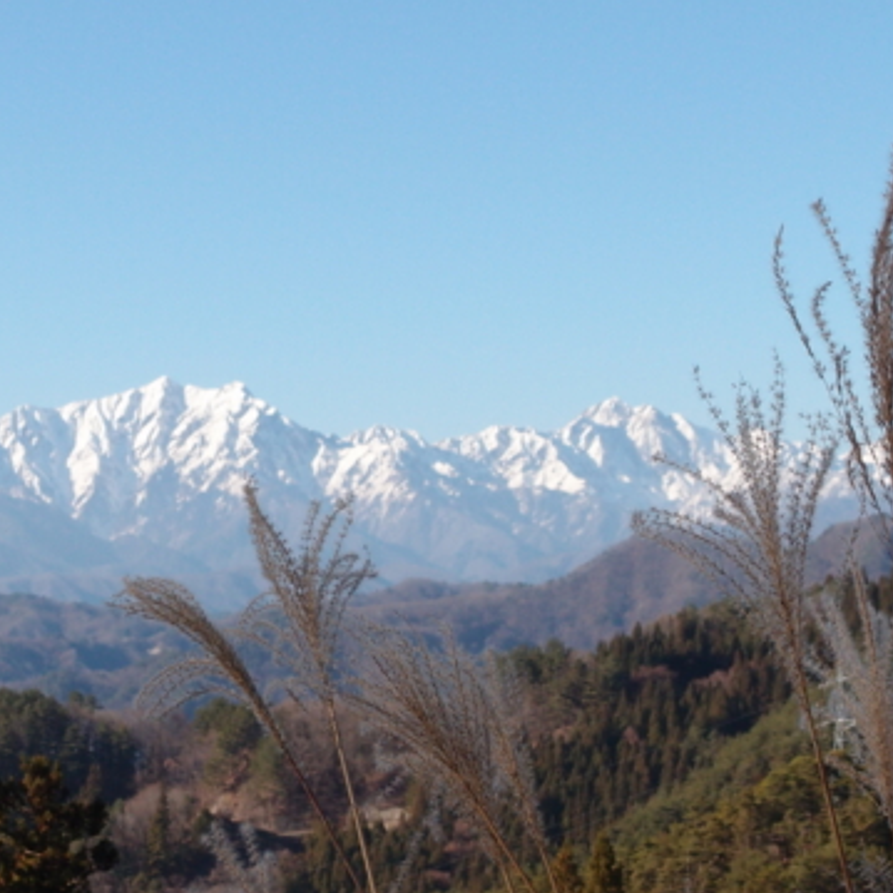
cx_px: 219
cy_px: 517
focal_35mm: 128
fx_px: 3736
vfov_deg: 13.6
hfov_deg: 13.6
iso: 100
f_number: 5
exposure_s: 1/640
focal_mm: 14.05
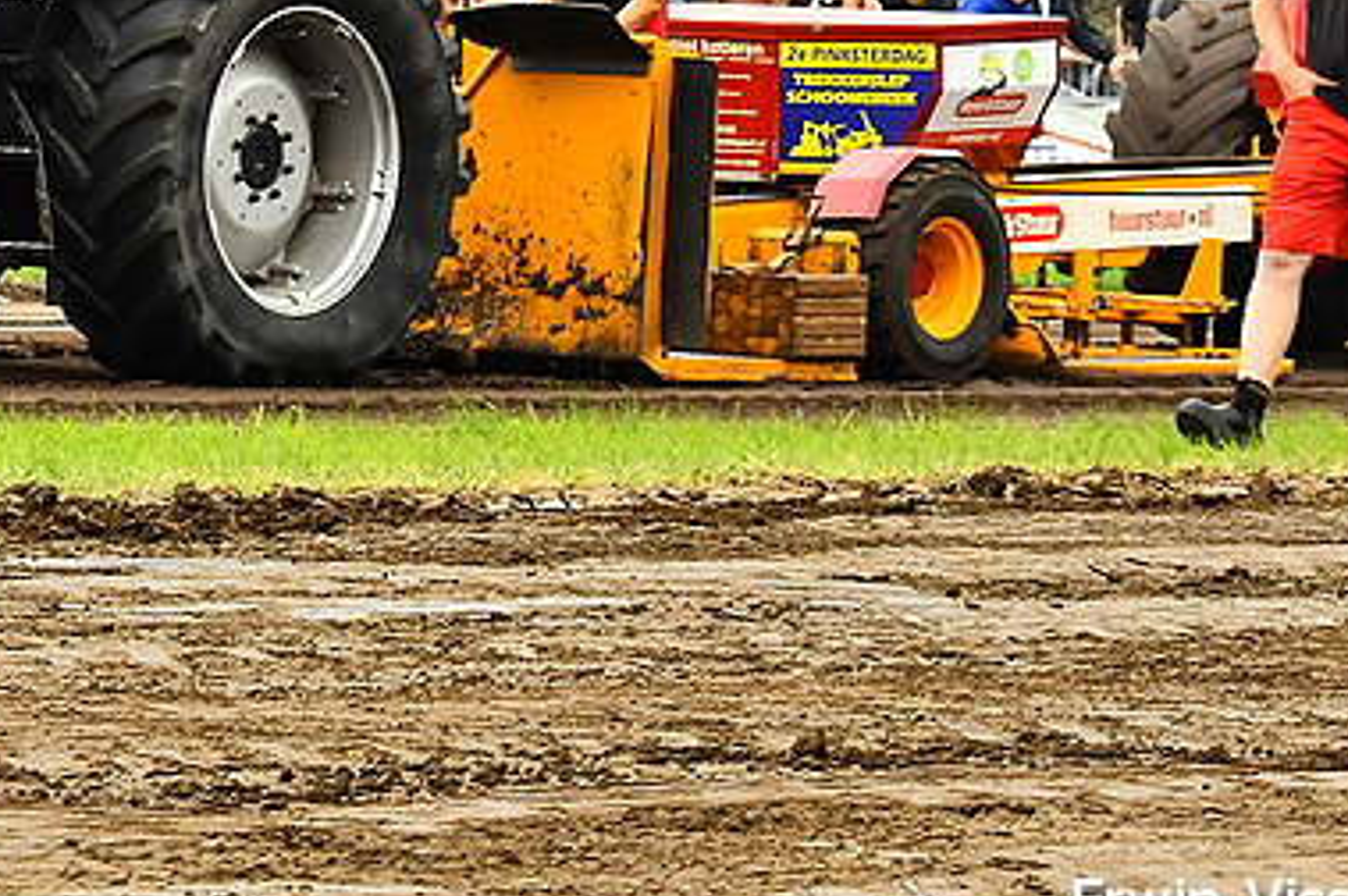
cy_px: -9
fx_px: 13281
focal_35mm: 355
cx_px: 7
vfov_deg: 3.9
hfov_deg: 5.8
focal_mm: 112
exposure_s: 1/320
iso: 500
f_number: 9
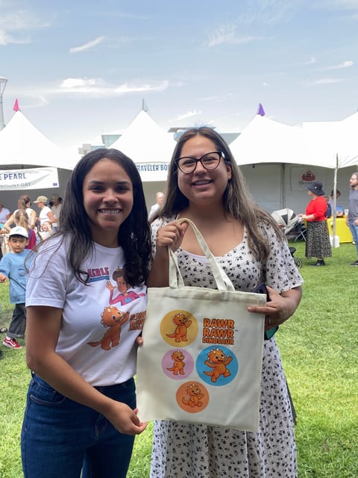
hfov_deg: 46.8
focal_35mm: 30
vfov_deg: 60.0
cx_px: 179
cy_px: 239
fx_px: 414
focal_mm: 2.71
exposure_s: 1/122
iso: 25
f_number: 2.2
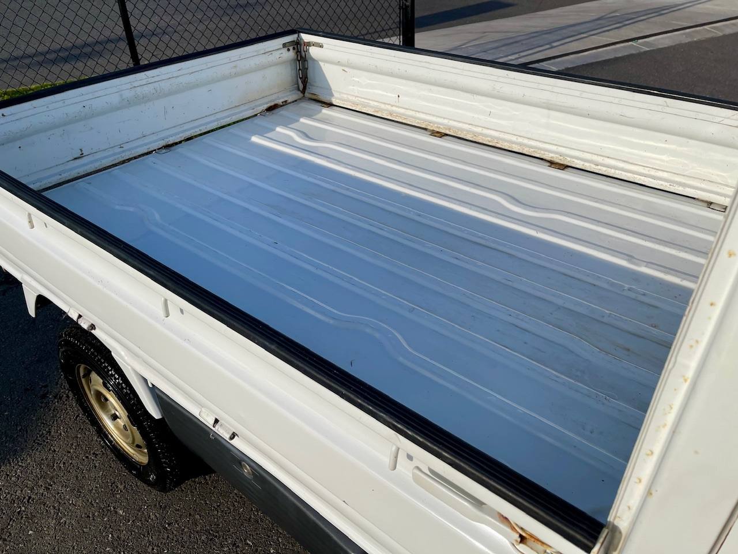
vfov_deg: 54.9
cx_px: 369
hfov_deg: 69.4
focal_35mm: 25
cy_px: 277
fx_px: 533
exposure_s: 1/4348
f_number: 1.6
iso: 32
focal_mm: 5.1
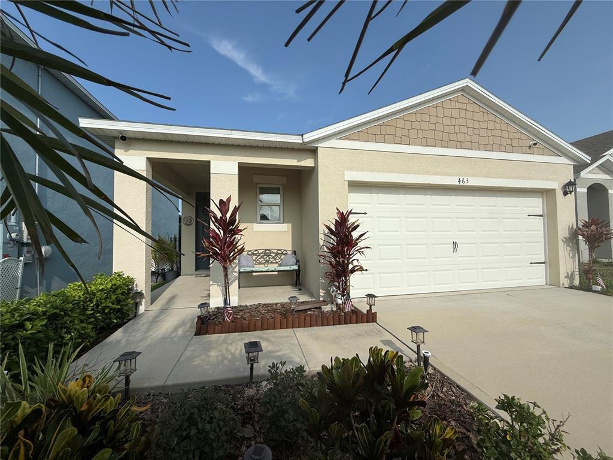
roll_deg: -0.1
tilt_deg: +1.7
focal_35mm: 14
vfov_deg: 85.7
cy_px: 230
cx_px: 306
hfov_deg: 102.1
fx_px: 248
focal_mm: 2.22
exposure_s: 1/4425
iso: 50
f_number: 2.2
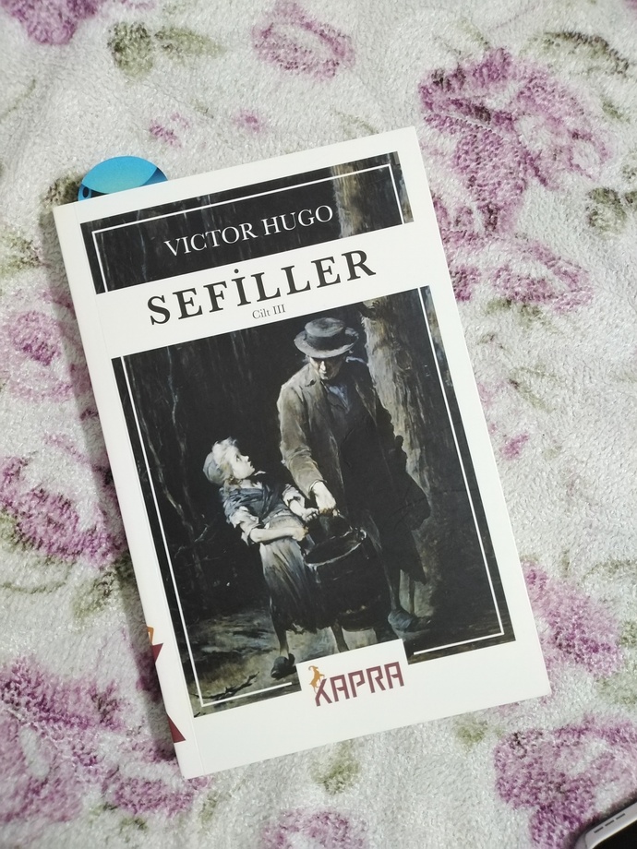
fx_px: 638
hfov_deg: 53.1
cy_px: 424
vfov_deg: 67.3
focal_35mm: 26
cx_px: 318
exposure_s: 1/24
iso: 395
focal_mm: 3.62
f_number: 1.8
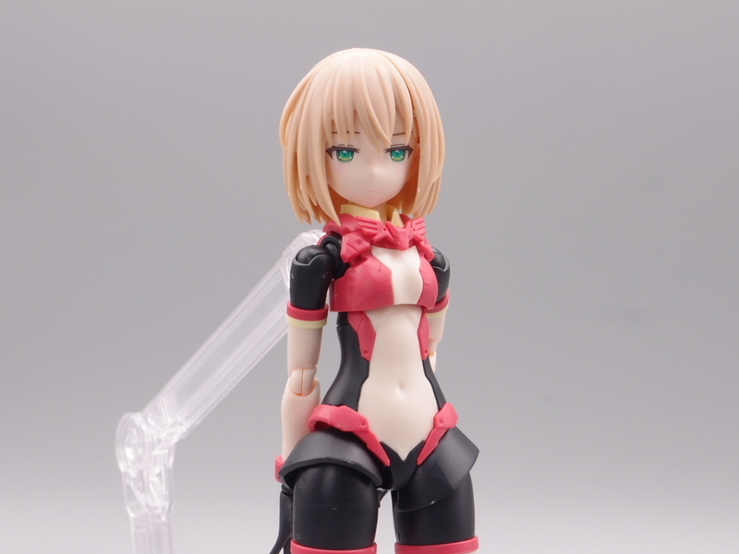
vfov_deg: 17.6
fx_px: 1793
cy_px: 277
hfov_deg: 23.3
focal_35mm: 84
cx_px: 370
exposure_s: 1/8
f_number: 8
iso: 100
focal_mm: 18.15
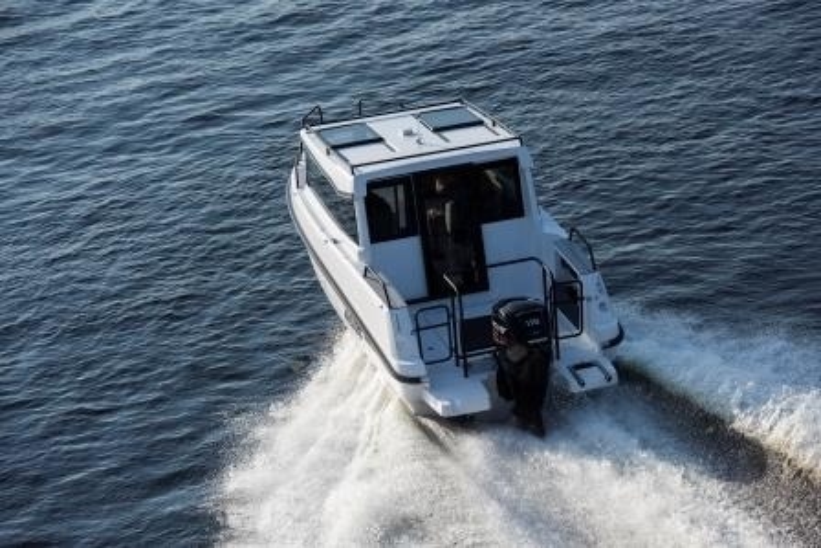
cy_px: 274
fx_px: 2783
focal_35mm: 122
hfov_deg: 16.8
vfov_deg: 11.2
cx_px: 410
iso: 125
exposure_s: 1/1000
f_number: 5.6
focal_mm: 122
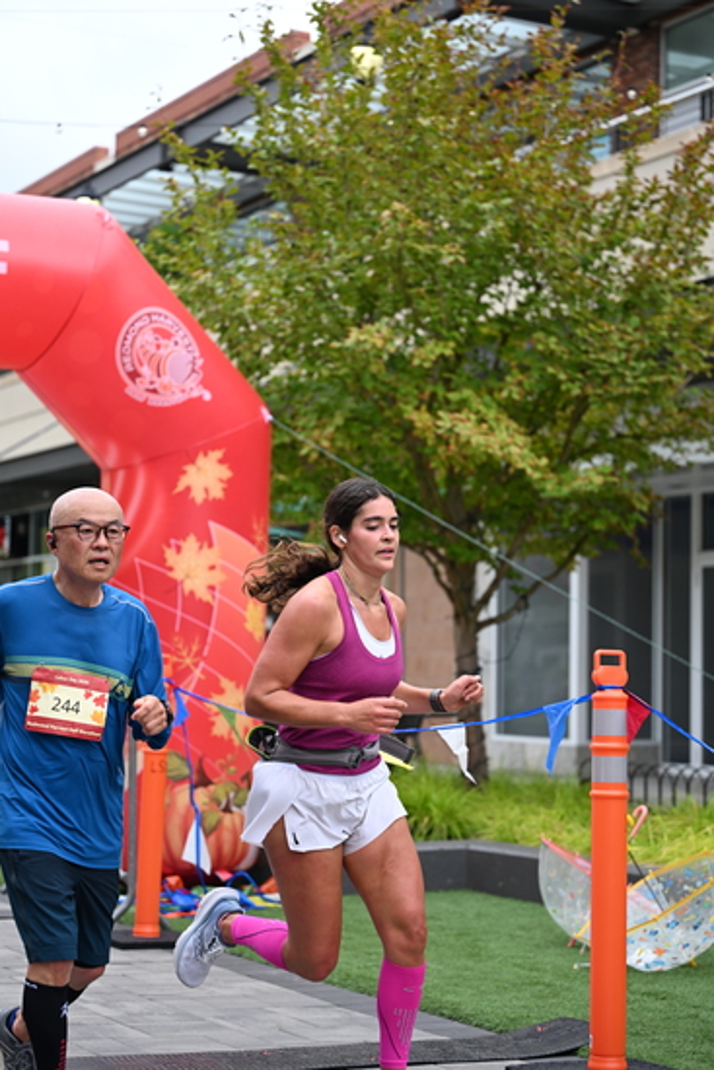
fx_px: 2081
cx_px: 357
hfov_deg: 19.5
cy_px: 535
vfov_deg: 28.8
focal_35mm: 70
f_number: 2.8
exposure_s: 1/2000
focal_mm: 70
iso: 640
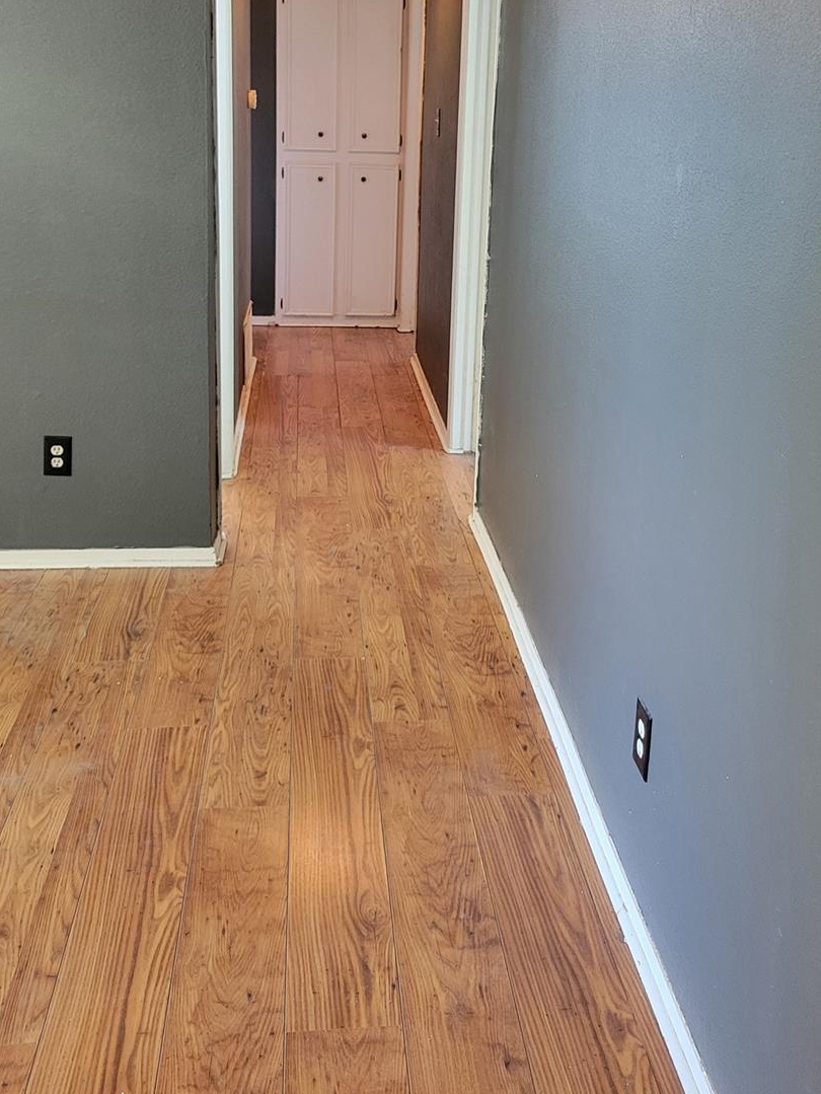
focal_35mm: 37
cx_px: 466
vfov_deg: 49.2
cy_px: 361
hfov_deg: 38.6
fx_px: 1169
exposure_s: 1/40
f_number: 1.8
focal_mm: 5.4
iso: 400
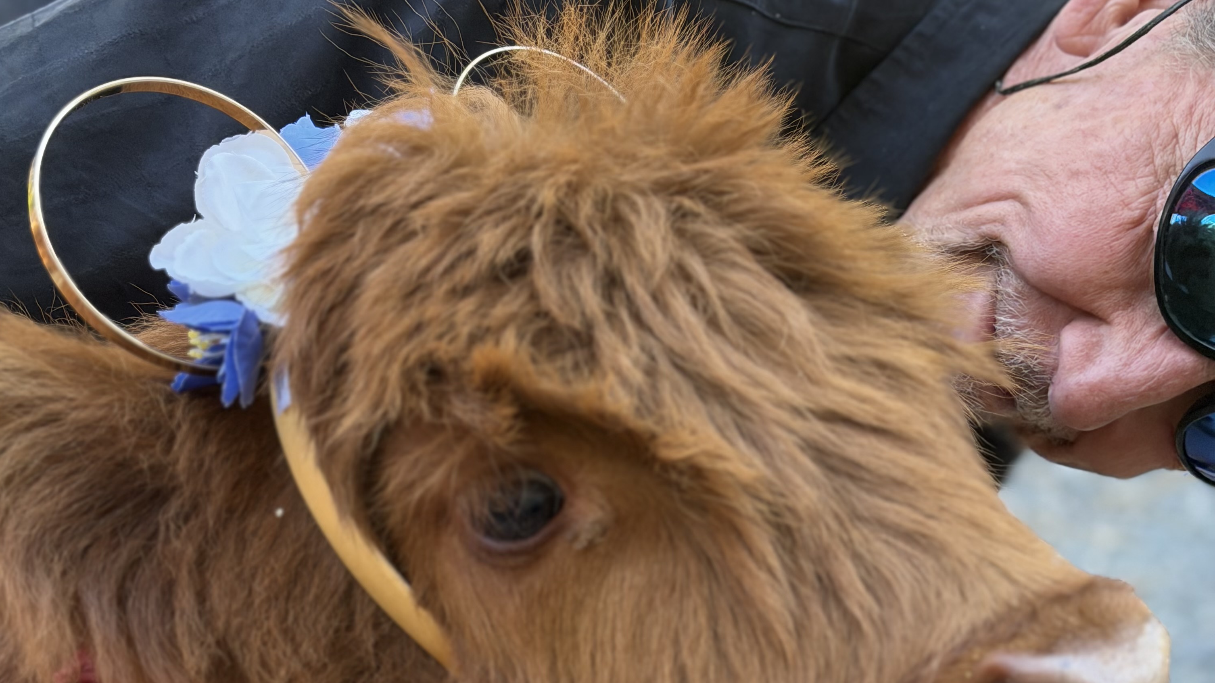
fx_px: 2255
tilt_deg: -19.2
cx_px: 605
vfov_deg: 17.0
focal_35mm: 70
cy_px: 626
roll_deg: +2.5
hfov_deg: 30.2
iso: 80
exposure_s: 1/182
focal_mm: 6.76
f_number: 1.78
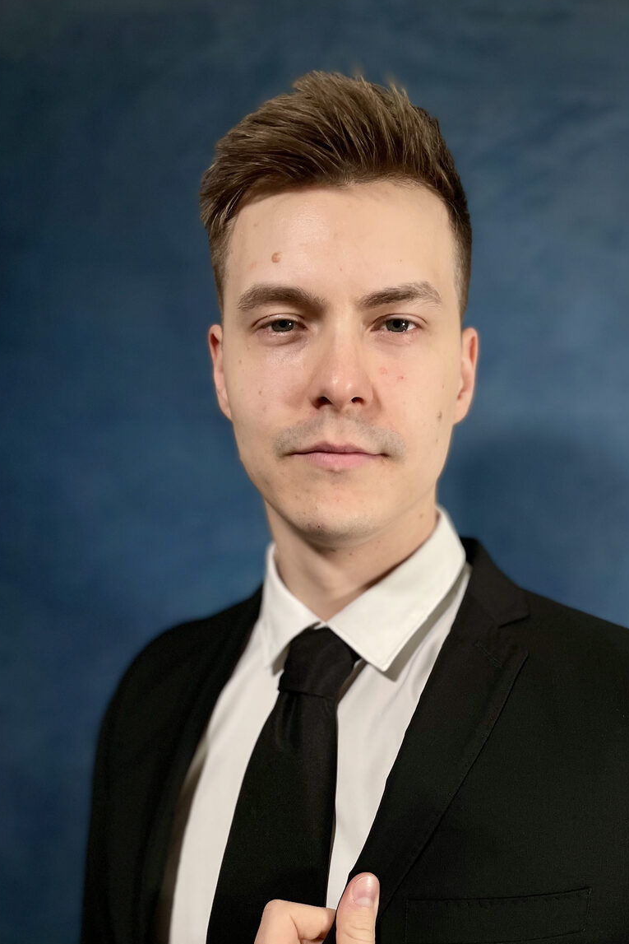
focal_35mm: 33
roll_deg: +0.4
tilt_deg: -3.7
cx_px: 327
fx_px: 865
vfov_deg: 56.8
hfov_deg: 40.0
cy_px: 565
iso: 125
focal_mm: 4.2
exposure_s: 1/100
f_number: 1.6
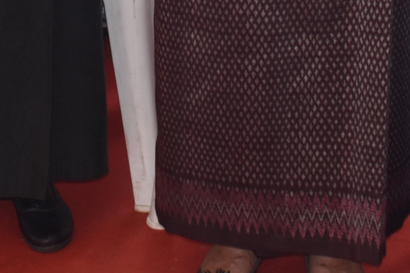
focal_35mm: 152
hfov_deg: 13.5
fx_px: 1731
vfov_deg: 8.2
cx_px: 182
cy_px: -413
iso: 100
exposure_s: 1/125
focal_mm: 18
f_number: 5.6
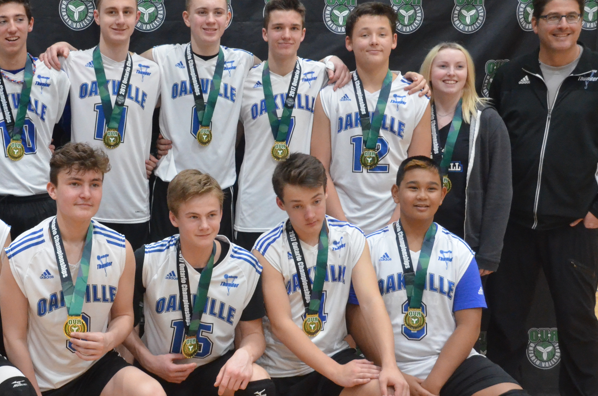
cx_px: 117
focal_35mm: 68
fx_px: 1127
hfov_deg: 29.0
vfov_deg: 19.9
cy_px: 202
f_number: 6.3
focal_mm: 26
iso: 3200
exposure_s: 1/160
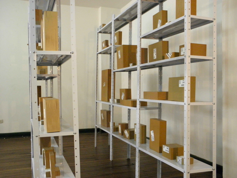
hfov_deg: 51.4
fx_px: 246
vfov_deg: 39.7
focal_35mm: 36
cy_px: 89
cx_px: 118
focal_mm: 6.4
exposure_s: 1/15
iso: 400
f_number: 3.7
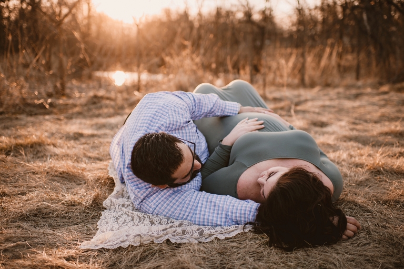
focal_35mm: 35
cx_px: 202
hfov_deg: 54.5
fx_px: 393
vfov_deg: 37.8
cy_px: 134
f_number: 1.8
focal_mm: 35
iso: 100
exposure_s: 1/800
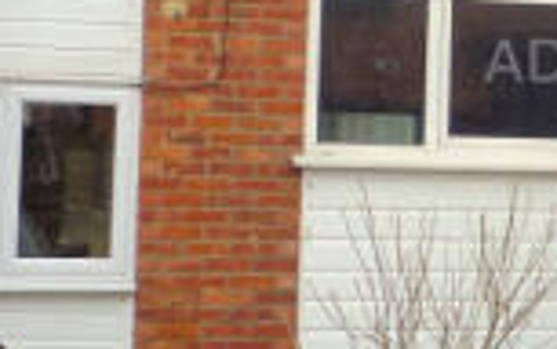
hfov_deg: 16.3
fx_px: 1778
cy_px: 107
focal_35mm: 117
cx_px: 825
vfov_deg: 11.2
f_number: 3.3
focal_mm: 5.2
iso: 80
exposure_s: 1/500
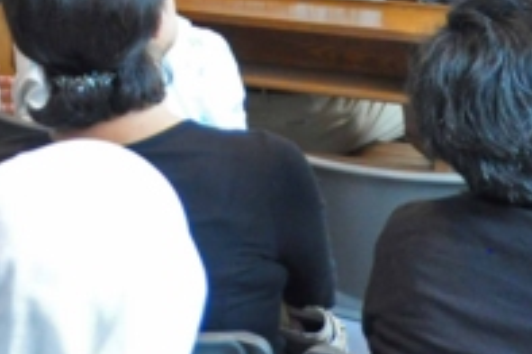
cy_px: -320
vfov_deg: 9.3
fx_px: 2068
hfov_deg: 14.3
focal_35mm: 140
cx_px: -54
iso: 1600
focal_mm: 23
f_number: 4.5
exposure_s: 1/40
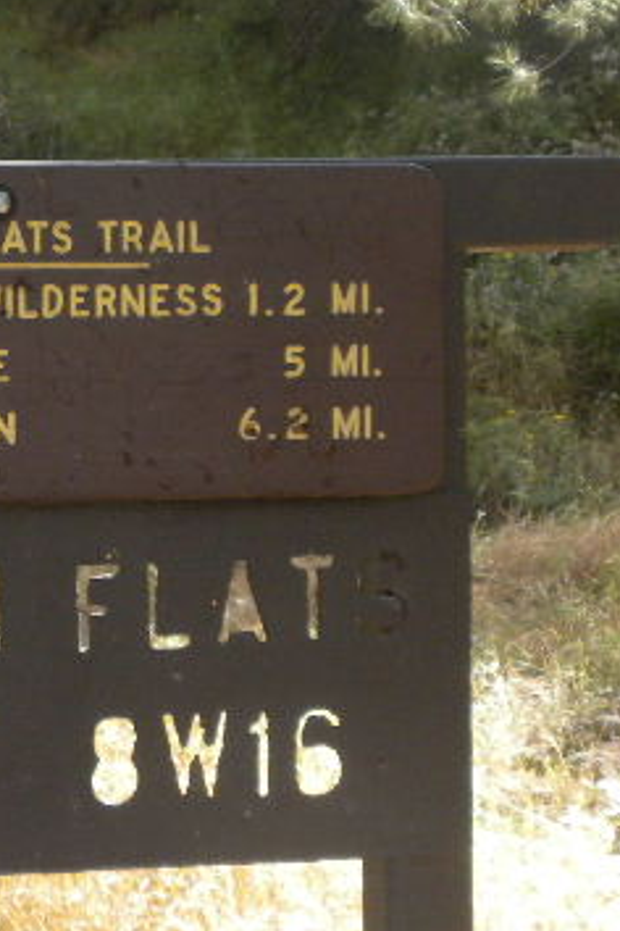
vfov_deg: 23.4
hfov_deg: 15.3
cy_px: 484
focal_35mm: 87
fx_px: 2247
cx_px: -74
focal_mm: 6.6
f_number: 3.5
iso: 280
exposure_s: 1/436
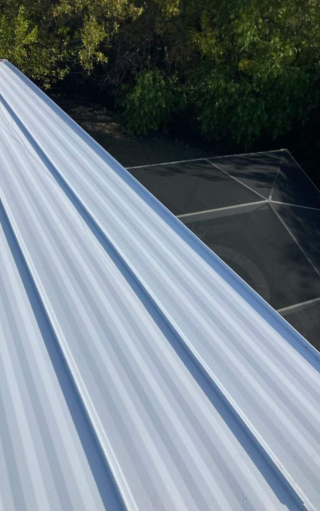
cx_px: 154
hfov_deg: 40.6
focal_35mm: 31
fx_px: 432
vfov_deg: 61.2
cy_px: 250
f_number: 1.8
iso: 20
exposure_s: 1/2703
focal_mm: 3.99
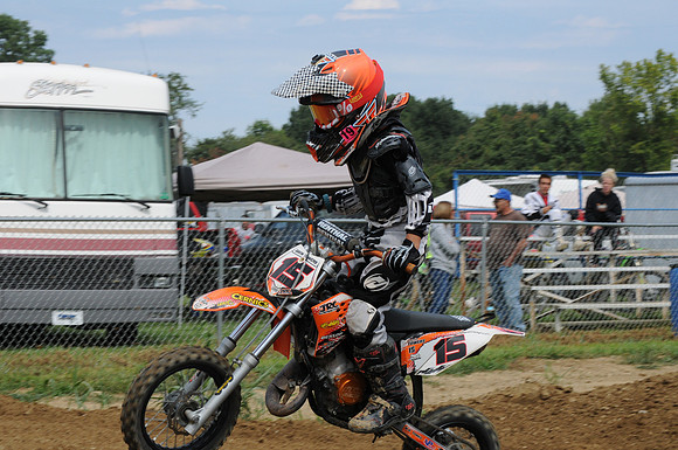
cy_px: 225
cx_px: 339
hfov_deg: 19.0
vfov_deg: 12.6
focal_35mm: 108
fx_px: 2031
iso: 640
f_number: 11
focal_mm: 72
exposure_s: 1/800
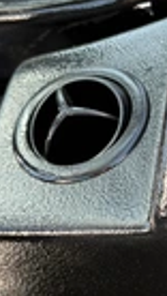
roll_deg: +5.8
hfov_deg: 14.5
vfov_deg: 25.8
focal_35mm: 82
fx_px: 643
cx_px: 180
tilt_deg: -36.2
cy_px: 112
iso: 50
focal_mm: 5.96
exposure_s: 1/122
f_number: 1.6
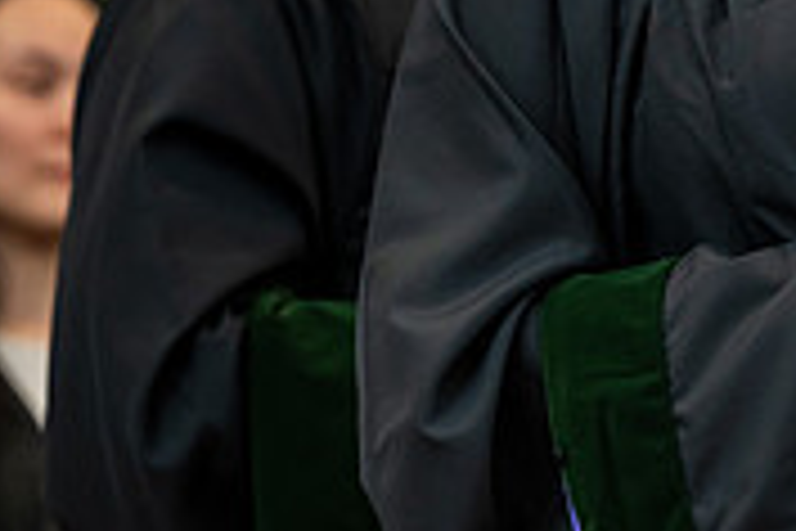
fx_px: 10524
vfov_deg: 2.9
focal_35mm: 476
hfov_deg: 4.3
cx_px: 774
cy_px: -74
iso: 1250
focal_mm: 145
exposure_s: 1/160
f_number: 3.2
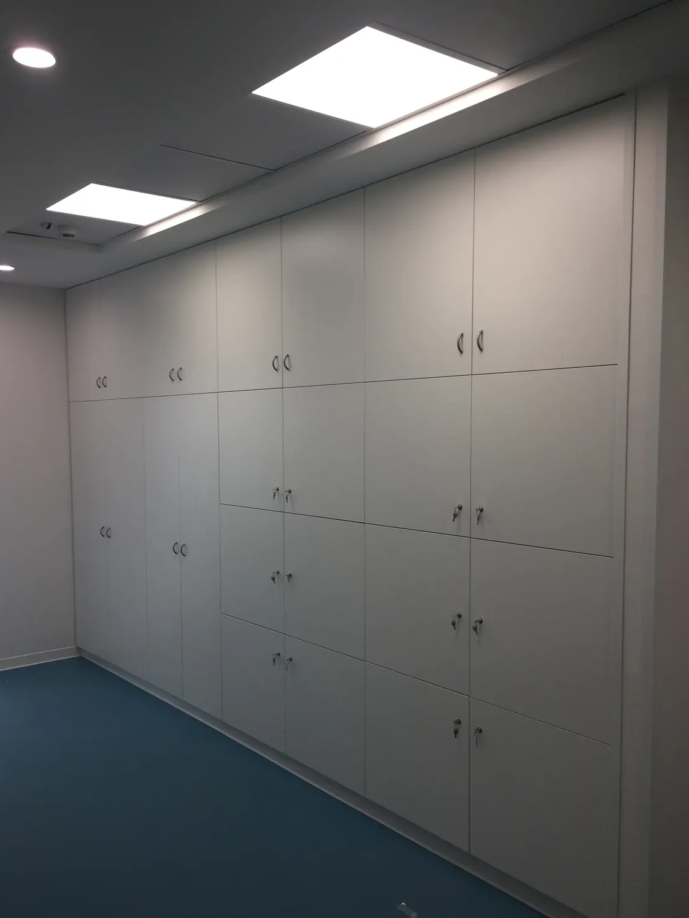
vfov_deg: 58.3
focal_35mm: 31
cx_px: 323
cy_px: 489
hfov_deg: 45.4
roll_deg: +0.1
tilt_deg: -2.5
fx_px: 823
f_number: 2.2
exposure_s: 1/100
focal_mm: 4.15
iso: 32
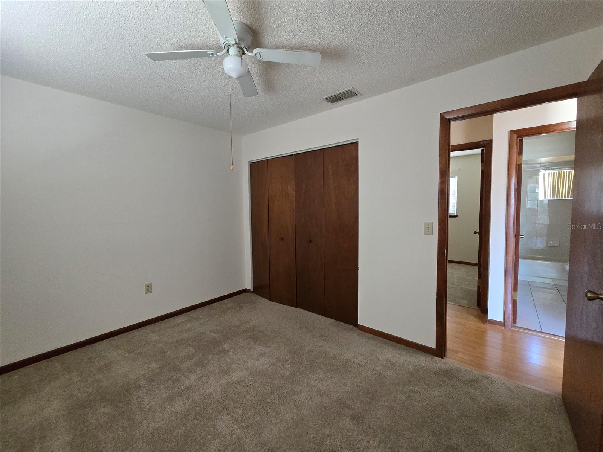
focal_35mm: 13
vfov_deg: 89.9
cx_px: 302
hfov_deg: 106.2
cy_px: 226
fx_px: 226
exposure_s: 1/60
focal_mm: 2.2
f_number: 2.2
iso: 800
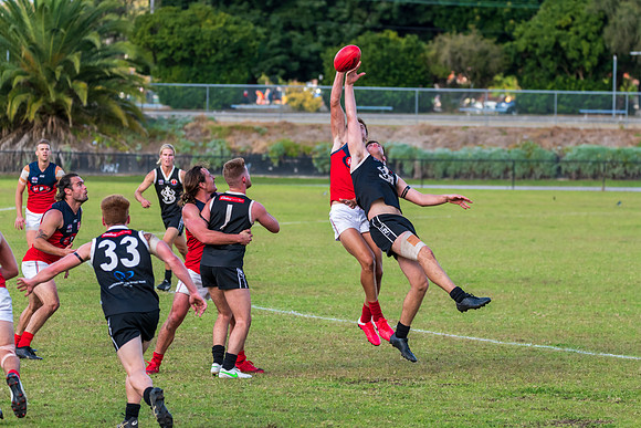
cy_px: 214
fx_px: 3645
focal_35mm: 205
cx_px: 320
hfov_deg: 10.1
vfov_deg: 6.7
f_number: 5.3
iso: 800
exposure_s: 1/1250
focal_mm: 190
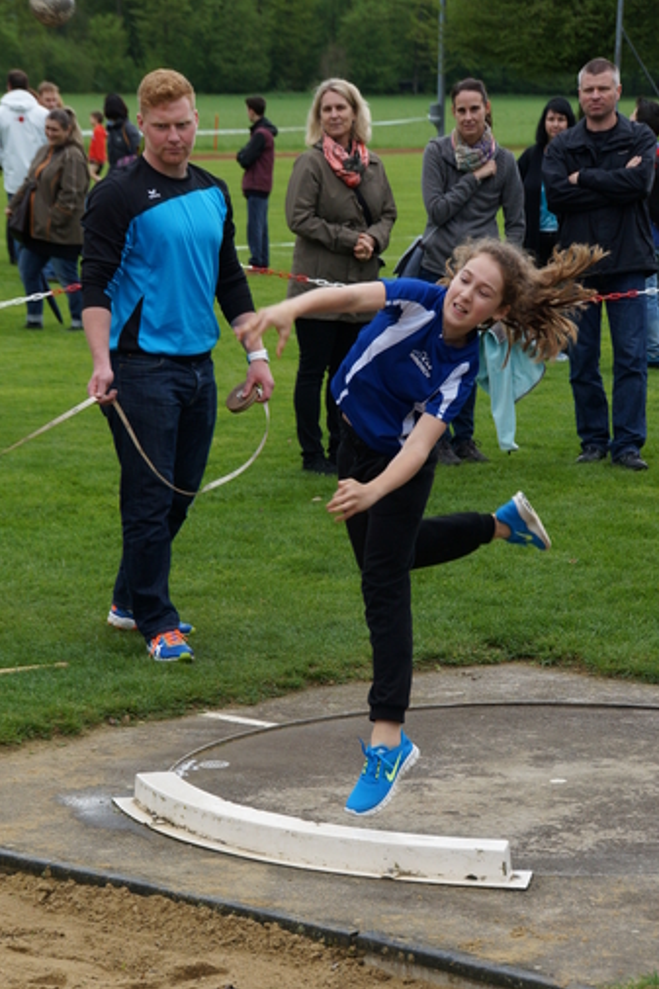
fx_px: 3077
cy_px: 520
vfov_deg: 18.3
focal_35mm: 112
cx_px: 345
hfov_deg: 12.2
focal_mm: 70
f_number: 5.6
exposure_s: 1/400
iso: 400
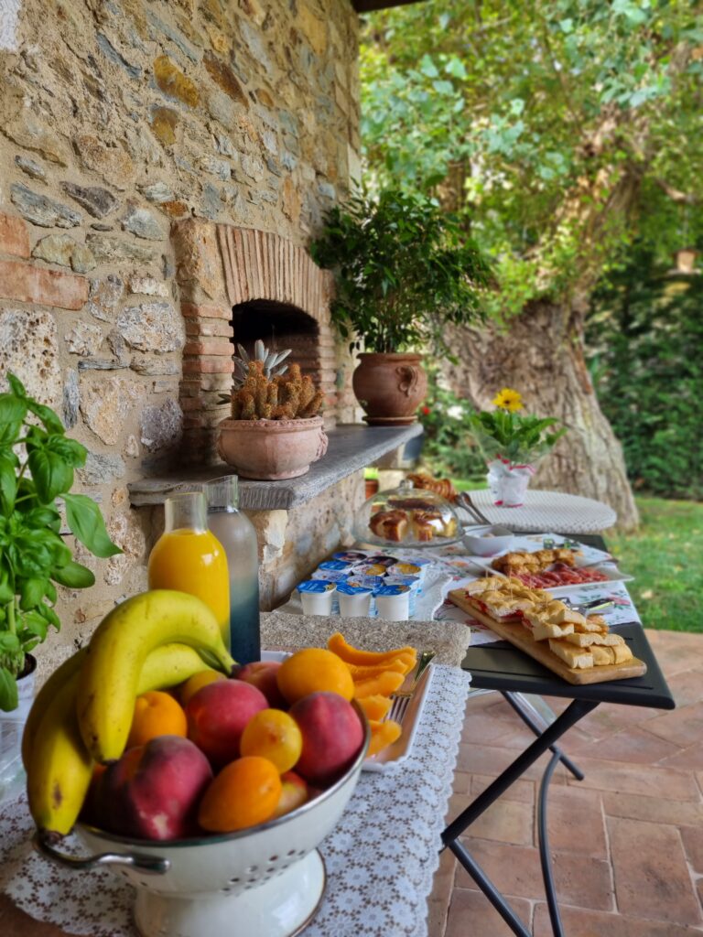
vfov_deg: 67.3
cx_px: 352
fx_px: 704
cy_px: 468
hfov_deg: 53.1
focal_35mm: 26
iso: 50
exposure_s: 1/100
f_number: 1.8
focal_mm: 5.4
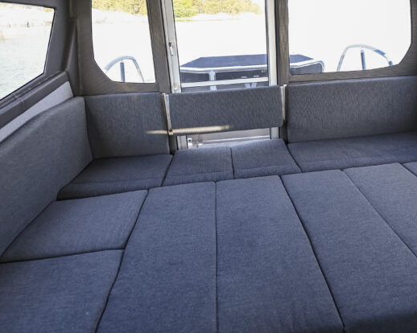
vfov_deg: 53.6
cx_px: 270
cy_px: 107
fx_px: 321
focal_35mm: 26
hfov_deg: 64.7
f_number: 3.5
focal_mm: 14
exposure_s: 1/500
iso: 1000
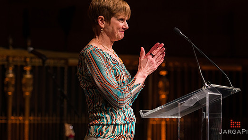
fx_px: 928
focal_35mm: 141
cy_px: 53
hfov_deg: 15.2
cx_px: 127
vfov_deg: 8.6
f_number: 4
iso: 2000
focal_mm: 122
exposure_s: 1/320
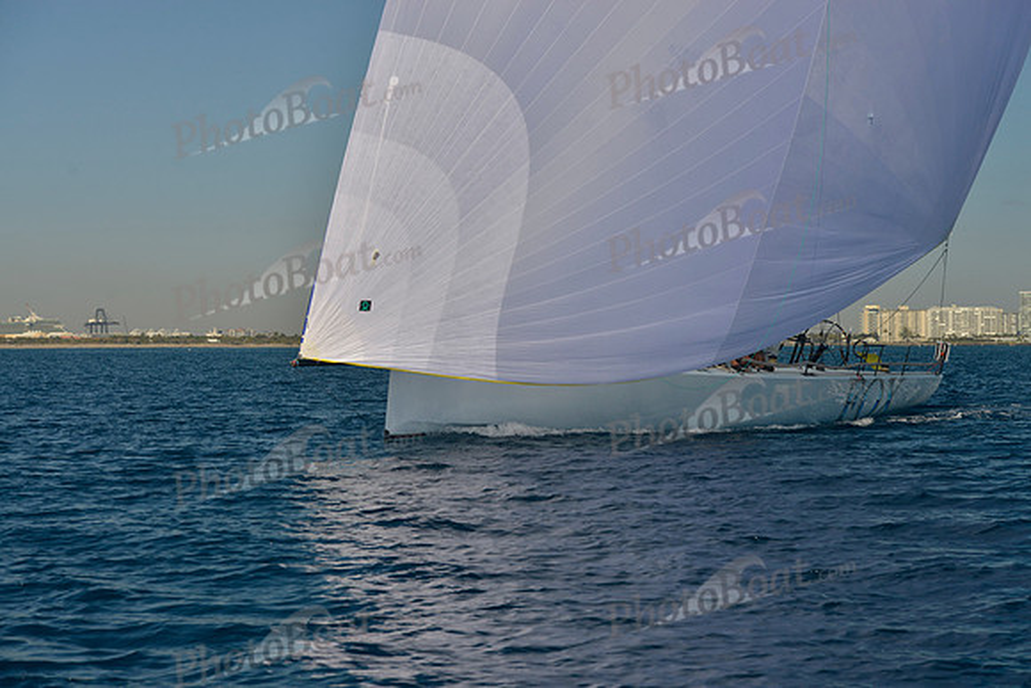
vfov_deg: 19.5
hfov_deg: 28.8
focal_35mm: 70
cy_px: 344
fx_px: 2005
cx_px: 516
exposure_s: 1/800
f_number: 8
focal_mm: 70
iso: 200
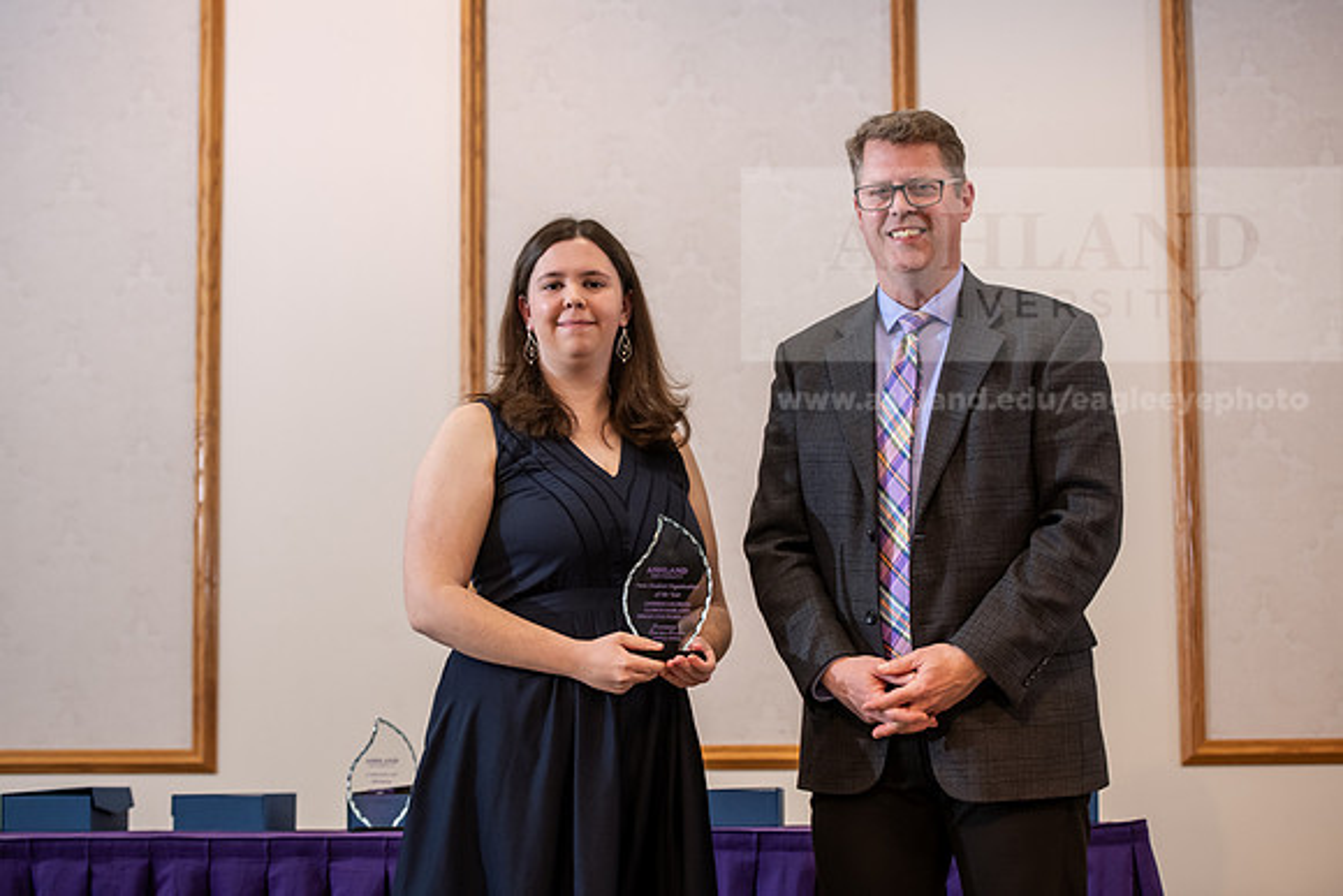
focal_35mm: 80
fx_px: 2985
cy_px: 448
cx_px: 672
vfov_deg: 17.1
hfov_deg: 25.4
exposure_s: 1/200
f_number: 3.5
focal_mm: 80
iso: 1250
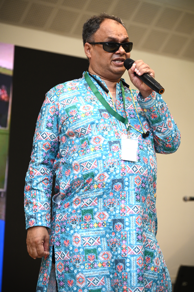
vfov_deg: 21.9
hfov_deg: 14.7
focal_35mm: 93
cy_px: 146
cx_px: 97
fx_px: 753
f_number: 4
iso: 1250
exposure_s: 1/200
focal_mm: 93
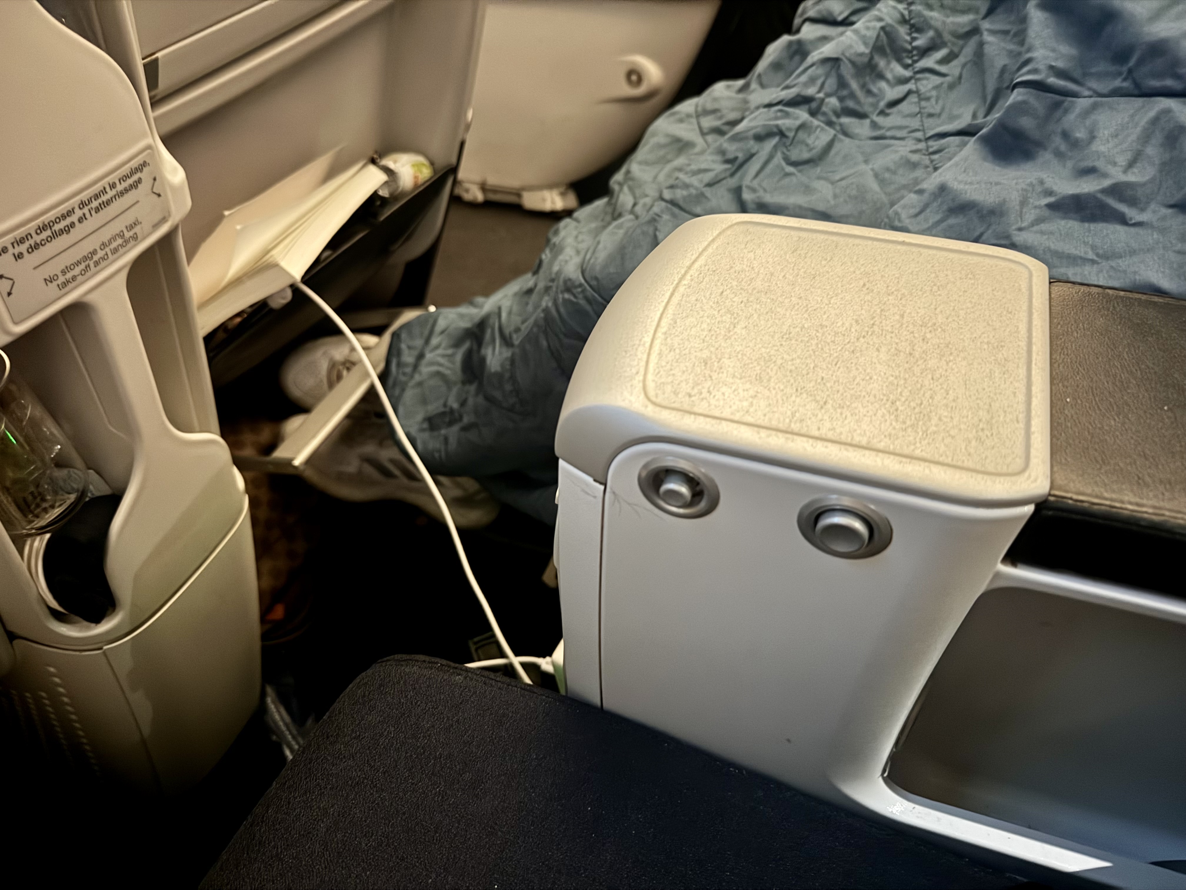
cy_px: 445
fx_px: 822
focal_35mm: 24
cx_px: 593
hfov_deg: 71.6
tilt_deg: -45.5
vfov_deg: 56.8
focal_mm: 6.76
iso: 2000
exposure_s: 1/9
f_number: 1.78
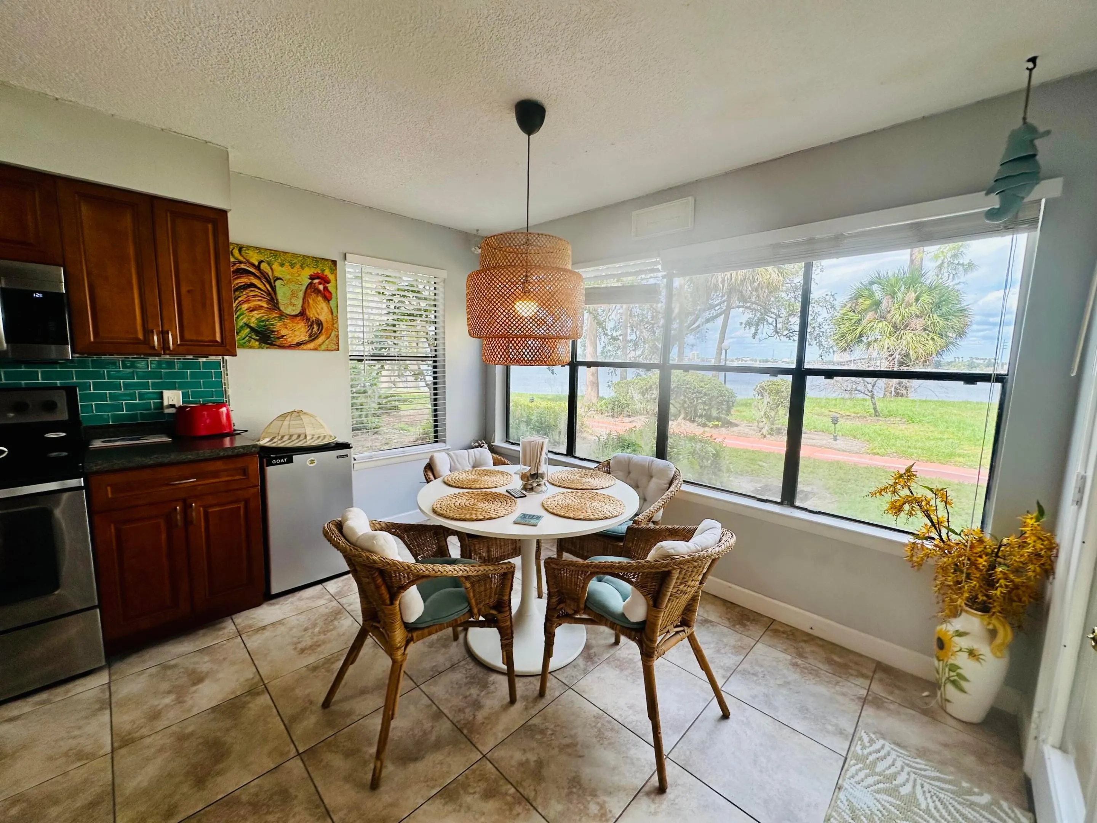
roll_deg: -3.6
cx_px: 548
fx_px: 444
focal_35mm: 14
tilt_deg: -8.1
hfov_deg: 102.1
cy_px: 412
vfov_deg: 85.7
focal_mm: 2.22
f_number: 2.2
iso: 40
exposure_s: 1/264
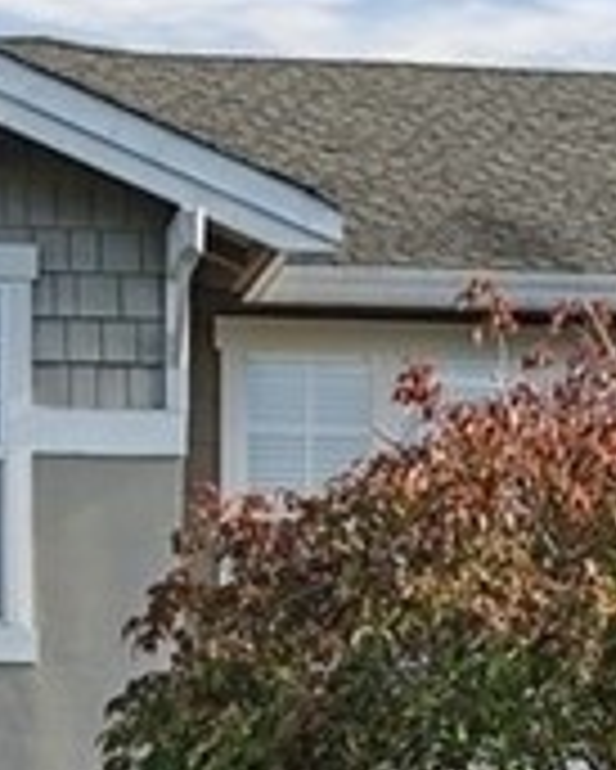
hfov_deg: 6.8
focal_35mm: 226
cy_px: 702
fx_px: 5146
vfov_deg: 8.5
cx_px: 746
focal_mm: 38
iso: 200
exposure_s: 1/250
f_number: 8
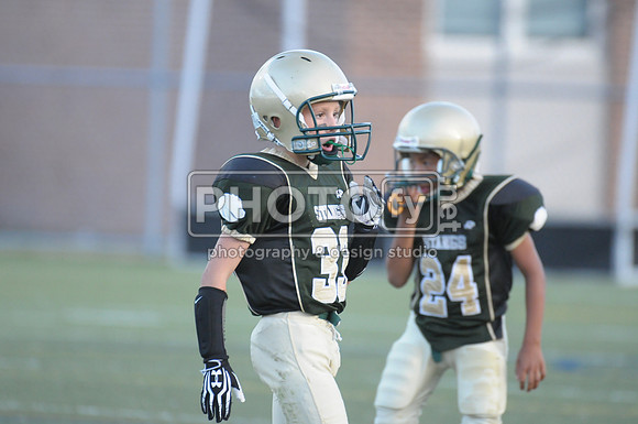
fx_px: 10618
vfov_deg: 2.3
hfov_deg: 3.4
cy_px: 212
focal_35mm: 600
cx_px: 319
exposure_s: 1/500
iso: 1600
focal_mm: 400
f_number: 4
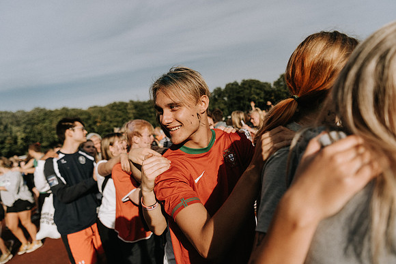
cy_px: 132
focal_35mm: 24
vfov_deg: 53.2
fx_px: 264
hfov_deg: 73.7
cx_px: 198
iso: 100
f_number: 2.8
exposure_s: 1/2500
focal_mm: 24
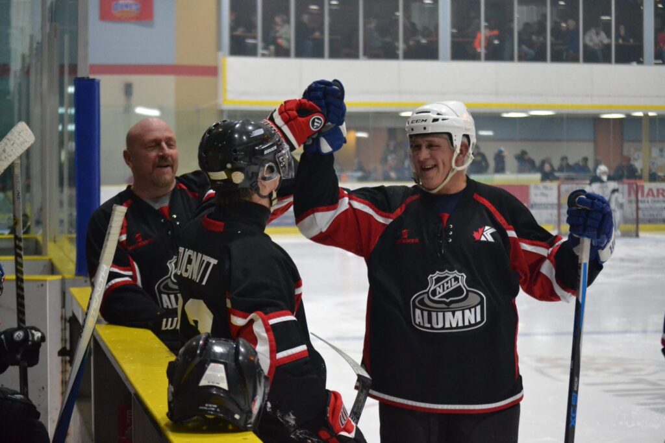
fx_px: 1524
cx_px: 332
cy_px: 222
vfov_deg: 16.6
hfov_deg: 24.6
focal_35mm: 82
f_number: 4
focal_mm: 55
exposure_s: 1/500
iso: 4000
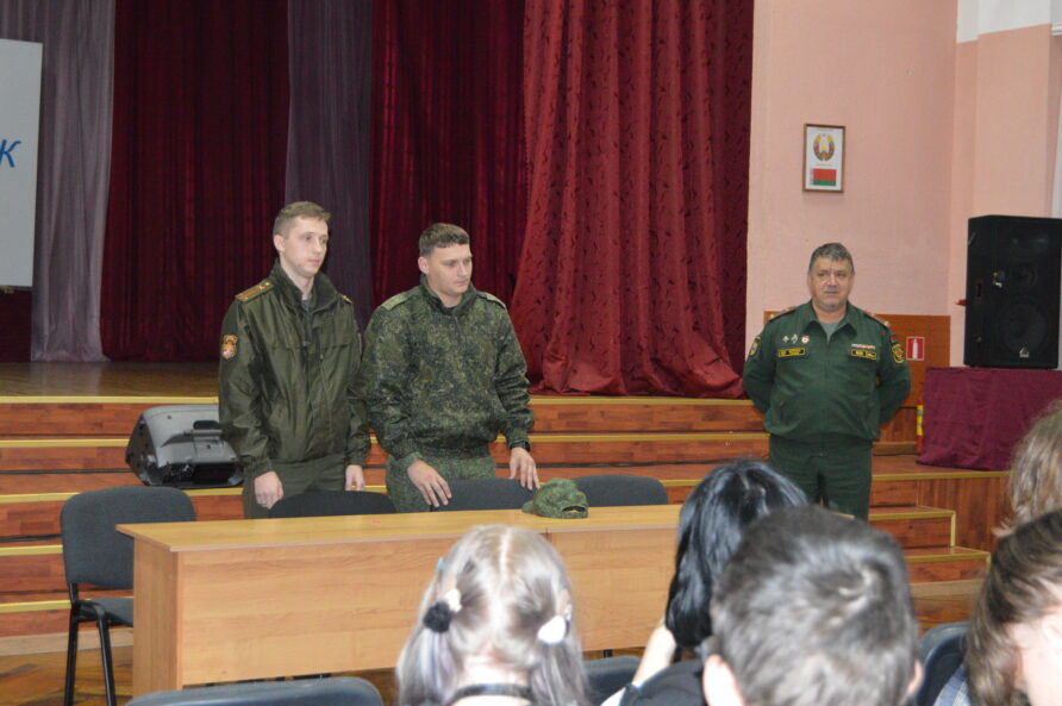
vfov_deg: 22.6
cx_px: 531
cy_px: 353
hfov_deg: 33.4
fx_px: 1768
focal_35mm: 60
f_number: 5
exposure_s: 1/60
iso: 3200
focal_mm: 40
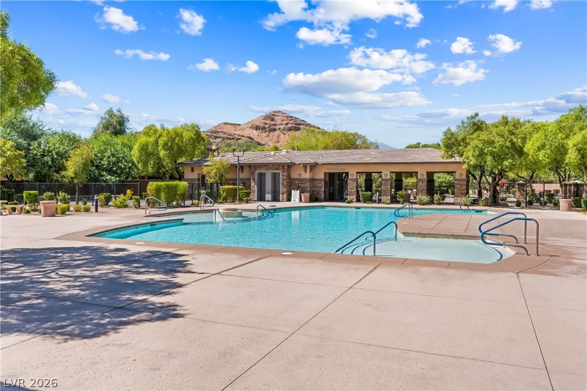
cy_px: 196
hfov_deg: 65.5
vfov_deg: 46.4
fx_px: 456
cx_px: 294
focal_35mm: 28
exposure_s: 1/8000
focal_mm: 28
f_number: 8
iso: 400
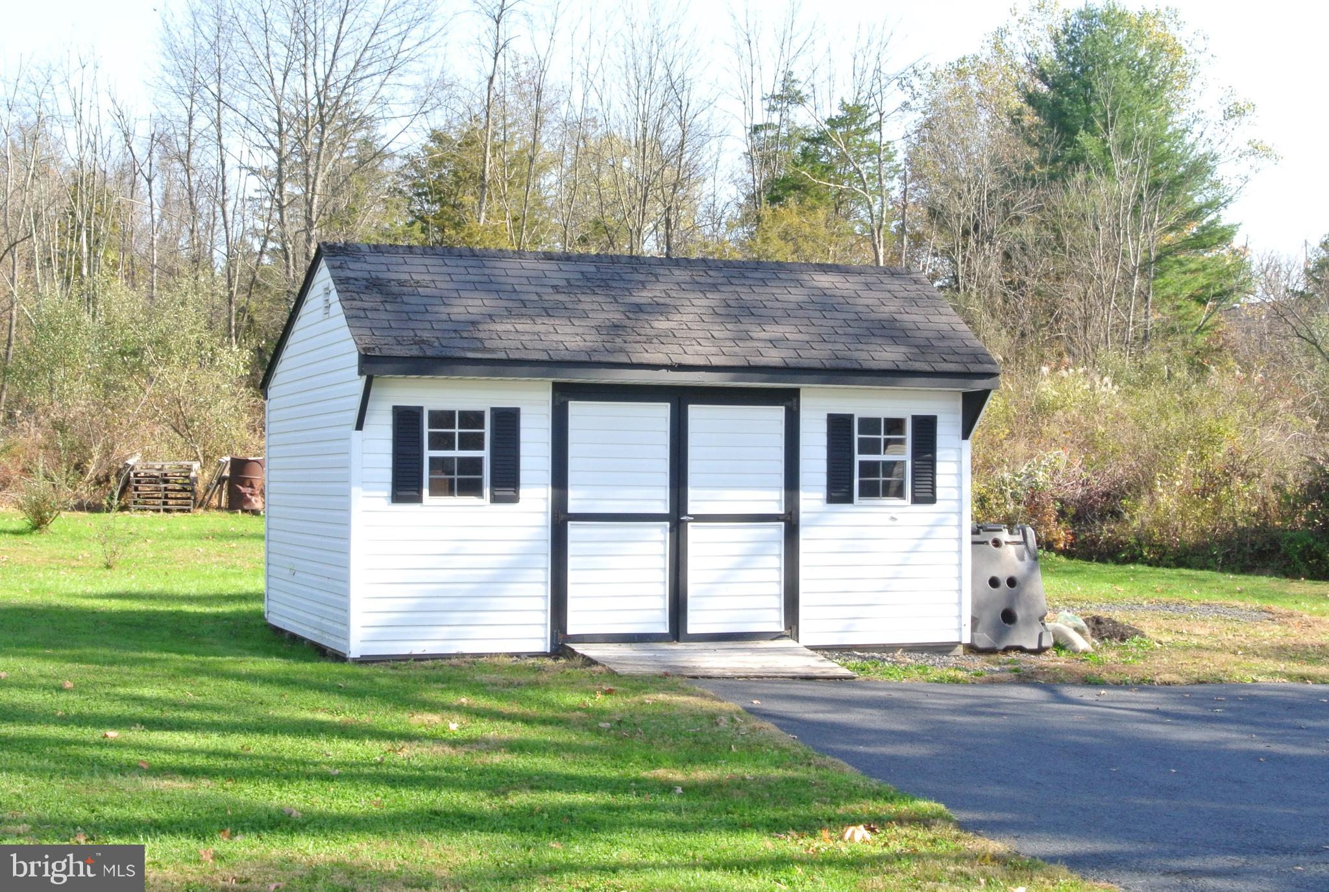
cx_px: 664
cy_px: 446
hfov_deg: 36.8
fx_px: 1997
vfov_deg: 25.2
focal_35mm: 54
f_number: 16
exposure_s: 1/60
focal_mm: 20.3
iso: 400
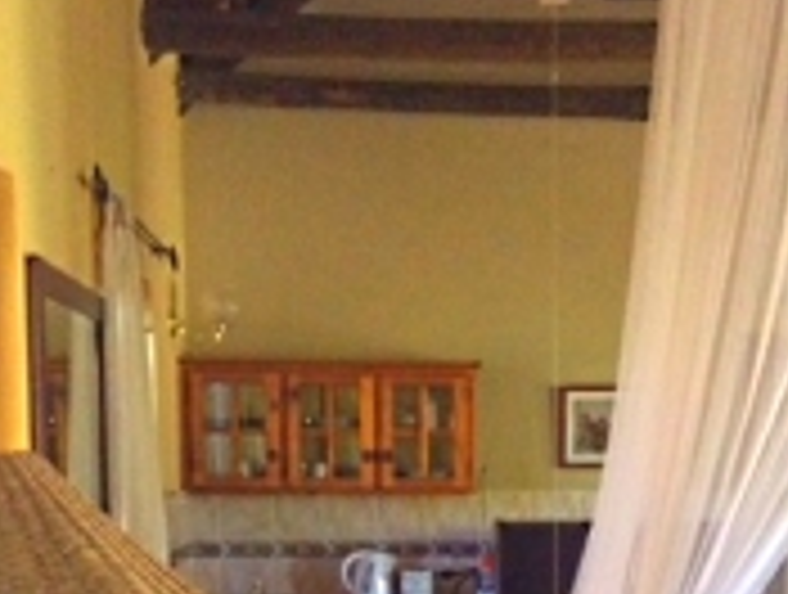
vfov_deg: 19.8
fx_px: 1665
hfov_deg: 26.5
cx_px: 513
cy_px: 554
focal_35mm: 73
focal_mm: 3.3
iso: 250
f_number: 2.4
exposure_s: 1/25
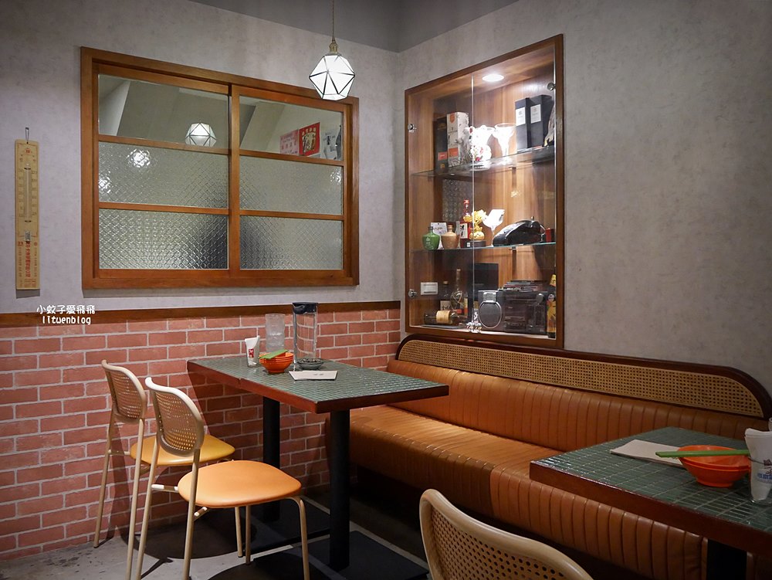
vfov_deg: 49.8
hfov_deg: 63.4
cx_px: 386
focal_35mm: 28
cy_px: 290
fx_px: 625
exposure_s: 1/50
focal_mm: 14
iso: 3200
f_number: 3.5
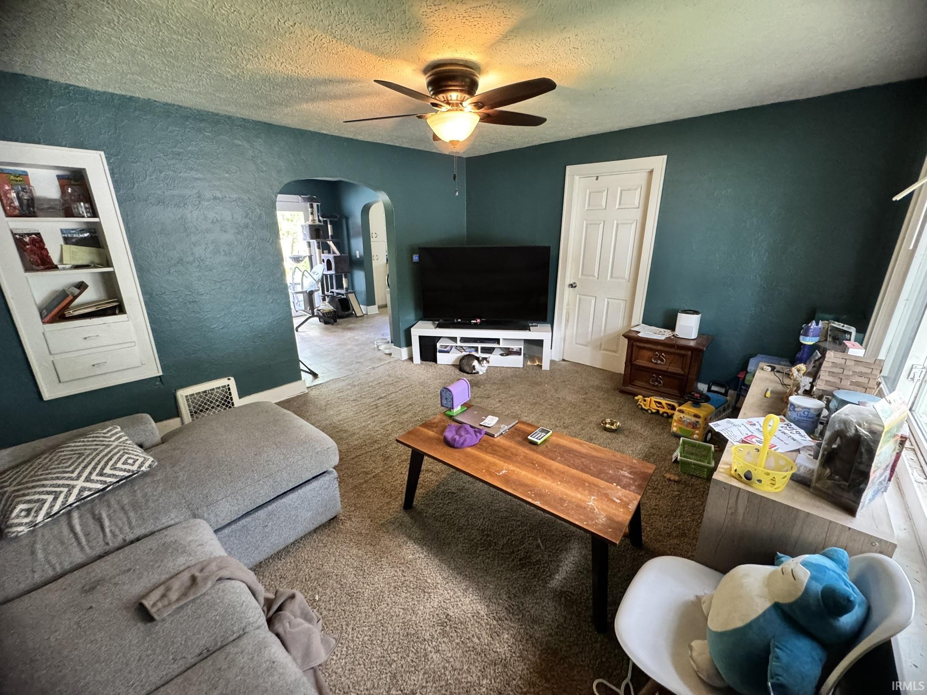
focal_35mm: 14
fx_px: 375
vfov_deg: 85.7
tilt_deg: -18.1
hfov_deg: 102.1
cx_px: 464
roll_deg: +0.4
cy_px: 348
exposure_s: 1/60
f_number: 2.2
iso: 800
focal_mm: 2.22
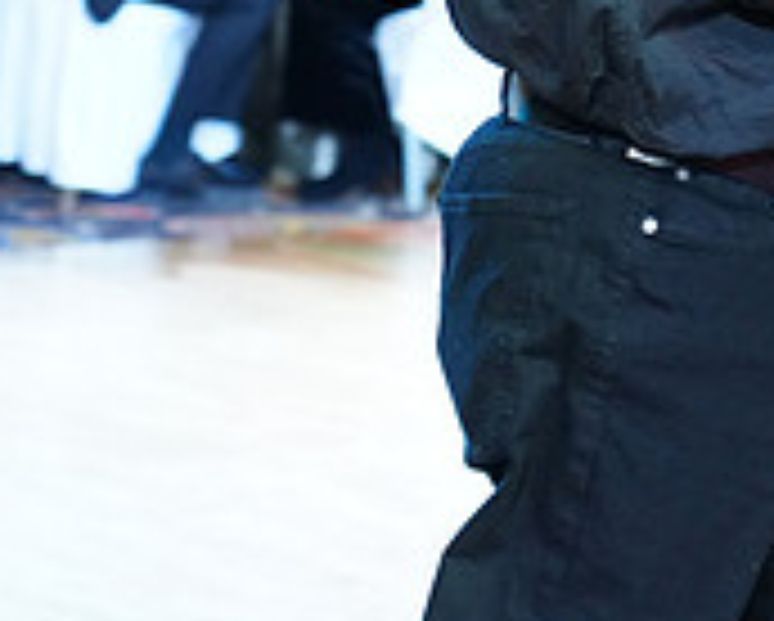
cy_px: -241
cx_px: 882
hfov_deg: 9.1
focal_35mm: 209
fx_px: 4793
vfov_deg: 7.3
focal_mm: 66
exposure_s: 1/250
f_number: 4
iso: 2500
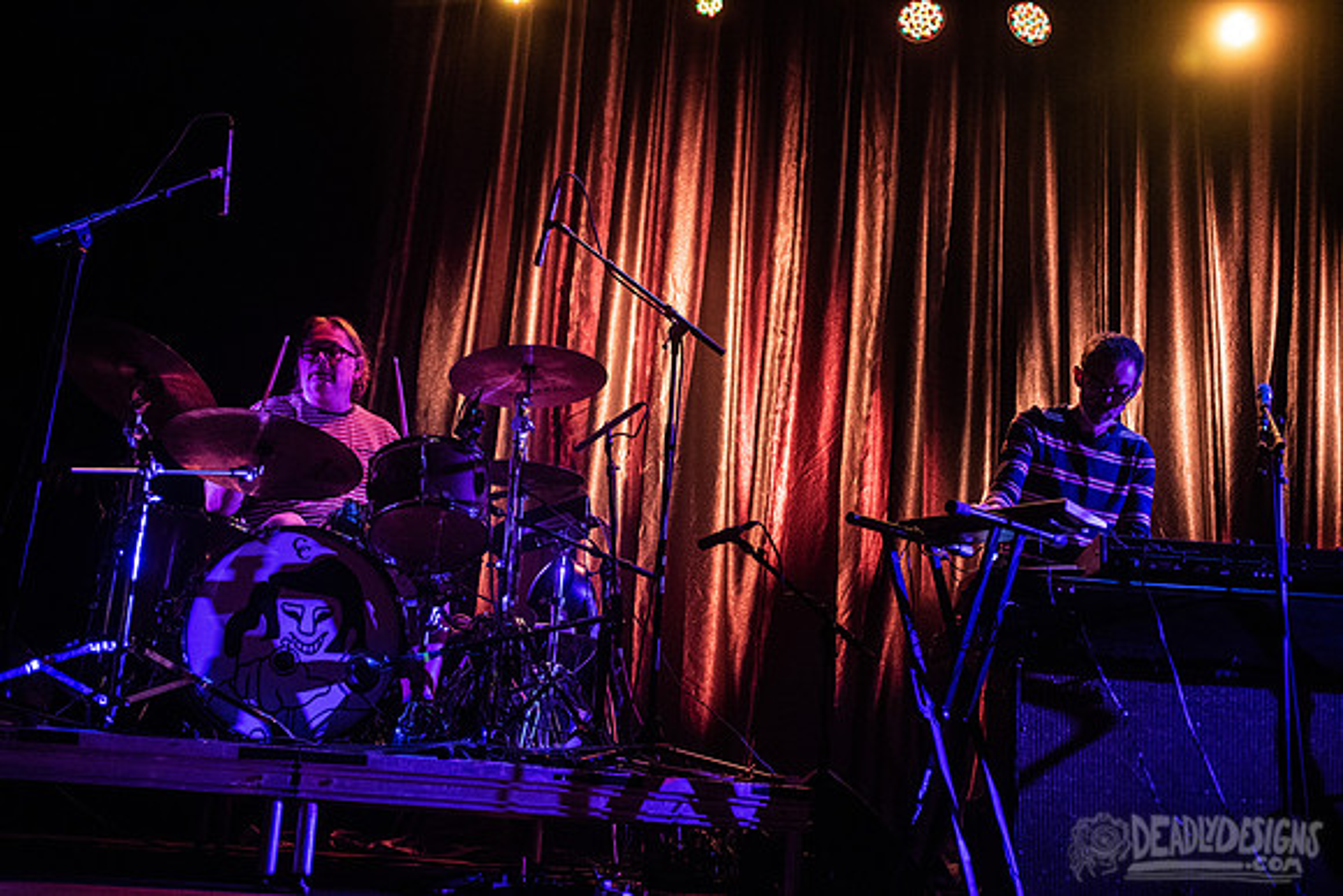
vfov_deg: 30.5
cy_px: 448
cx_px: 672
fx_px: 1642
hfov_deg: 44.5
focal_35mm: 44
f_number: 3.2
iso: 3200
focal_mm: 44
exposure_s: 1/200
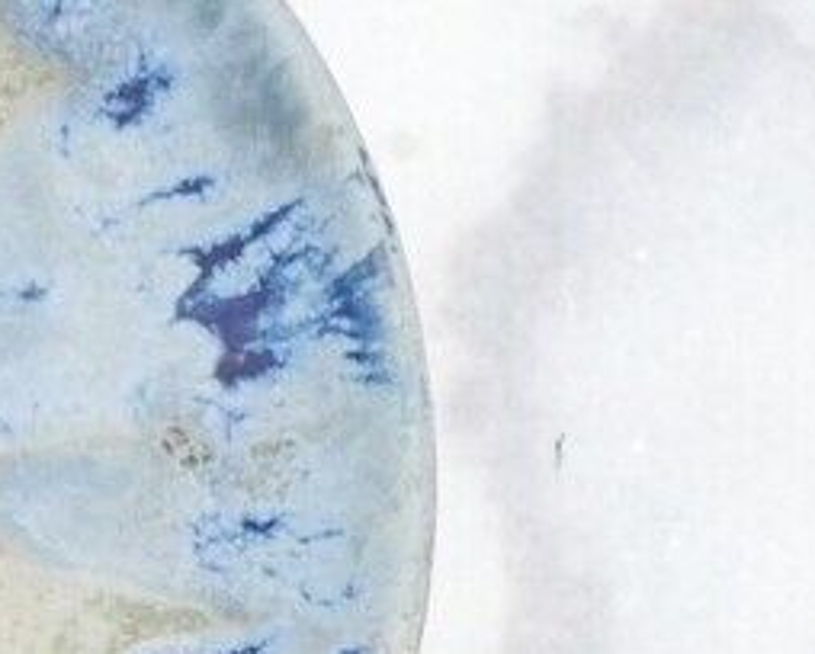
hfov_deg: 6.1
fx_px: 7416
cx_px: -1014
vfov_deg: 4.9
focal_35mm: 307
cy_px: 1635
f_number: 1.7
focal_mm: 20
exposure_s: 1/60
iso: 1250
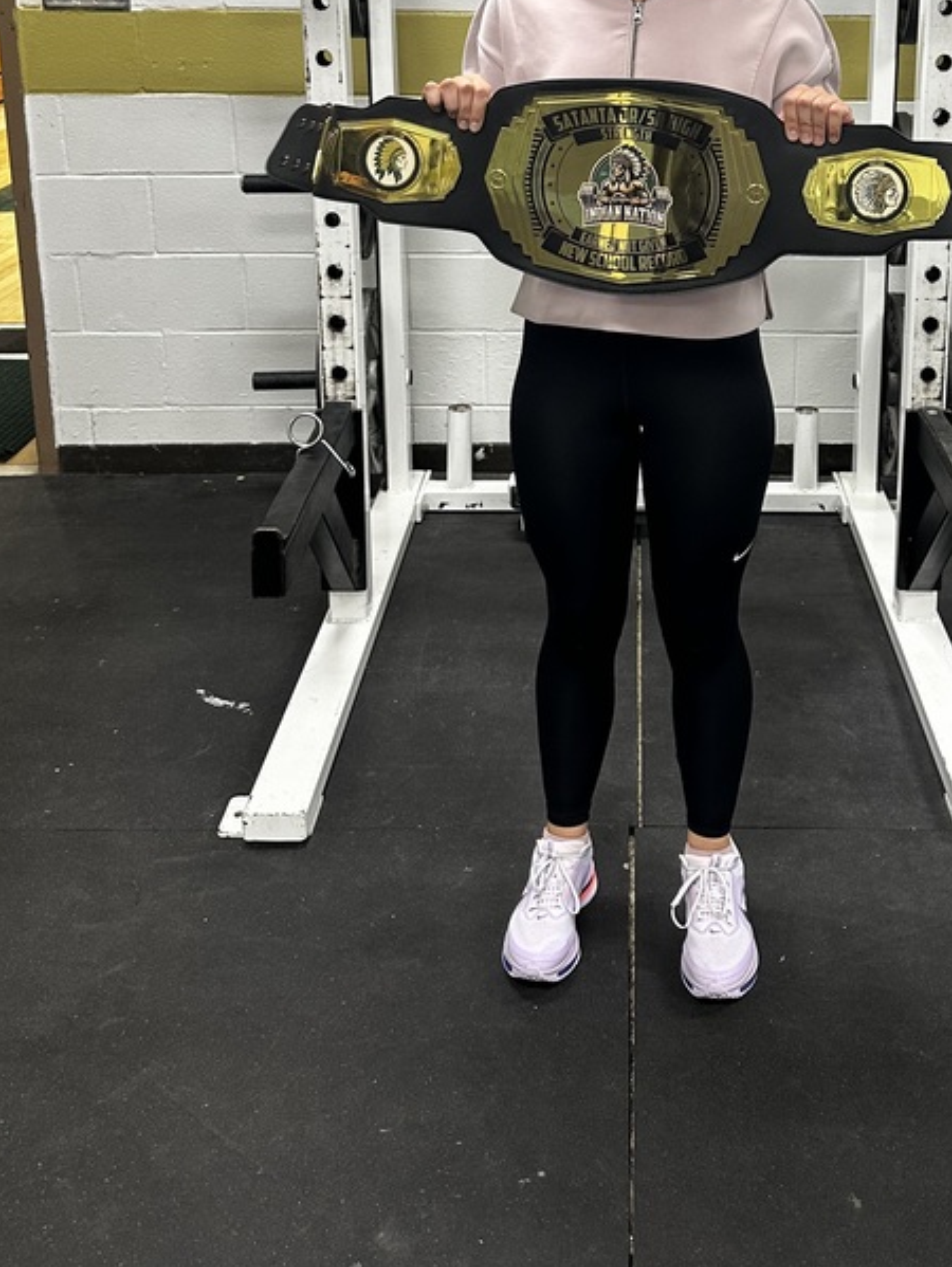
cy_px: 243
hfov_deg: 34.8
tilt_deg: -13.0
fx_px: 1502
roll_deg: -2.4
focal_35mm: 41
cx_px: 654
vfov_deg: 43.5
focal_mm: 6.86
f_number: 1.78
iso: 160
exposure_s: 1/60
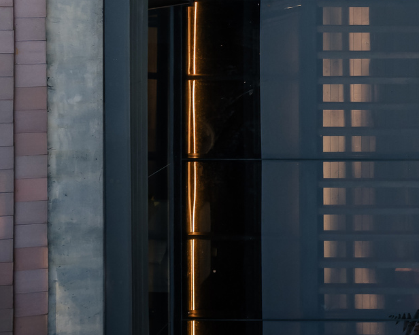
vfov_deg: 21.5
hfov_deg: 25.3
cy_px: -46
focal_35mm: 67
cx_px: 509
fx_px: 831
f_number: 2.8
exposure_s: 1/160
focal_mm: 8.38
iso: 100
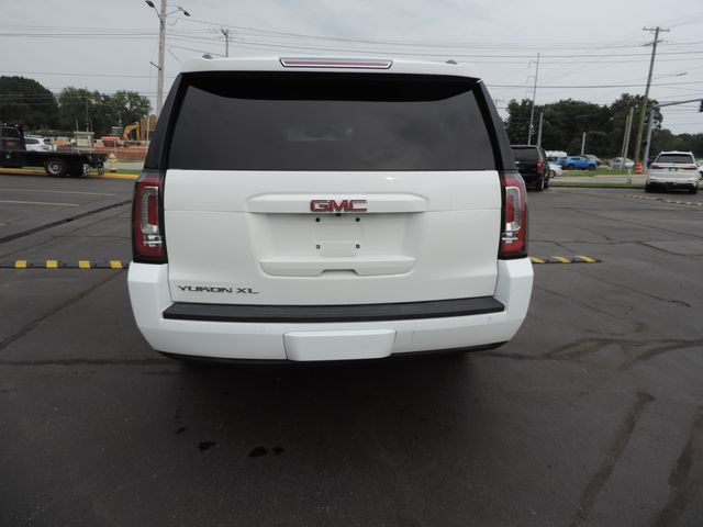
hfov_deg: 71.6
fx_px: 487
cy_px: 264
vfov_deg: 56.8
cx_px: 352
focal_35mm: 24
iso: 80
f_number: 3
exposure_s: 1/640
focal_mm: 4.3
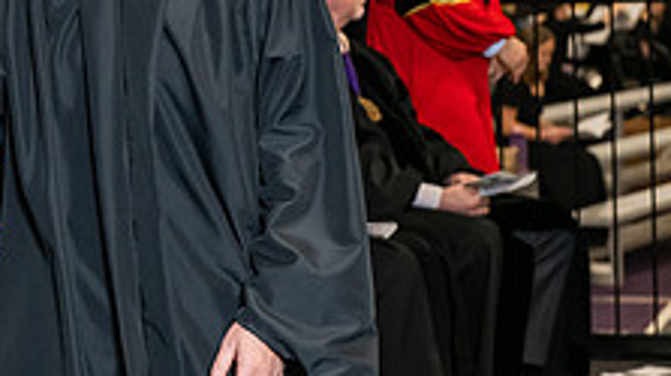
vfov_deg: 6.7
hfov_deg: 11.8
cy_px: -44
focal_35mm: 180
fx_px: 3200
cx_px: -24
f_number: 5
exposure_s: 1/200
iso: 2000
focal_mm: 66
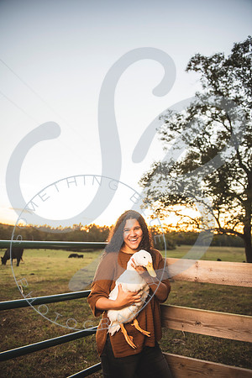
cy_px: 189
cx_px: 126
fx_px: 283
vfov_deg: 67.4
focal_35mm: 27
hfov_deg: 47.9
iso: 400
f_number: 2.8
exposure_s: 1/320
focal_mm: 27
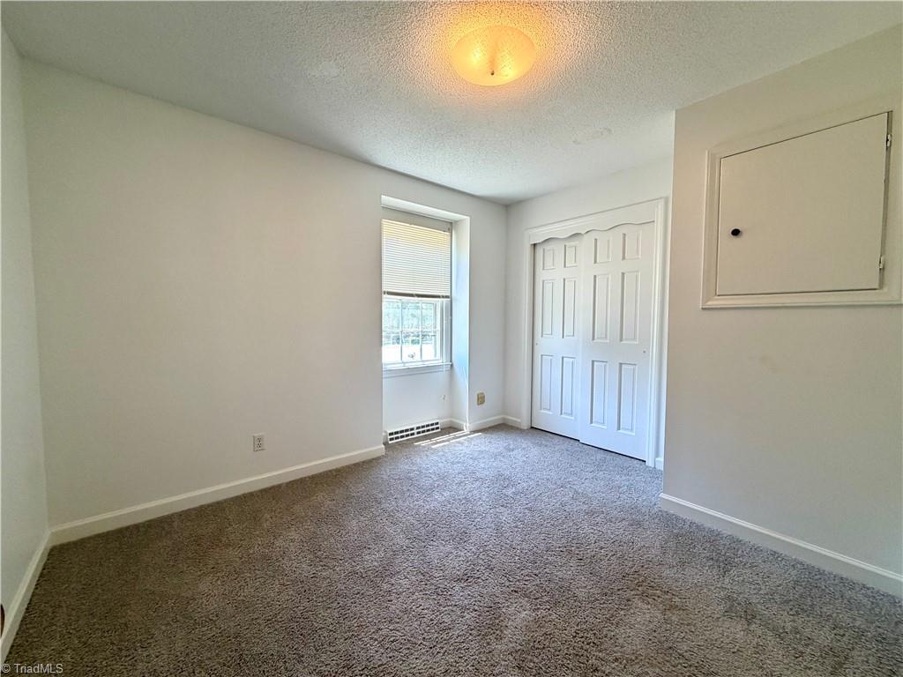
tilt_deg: -2.0
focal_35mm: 14
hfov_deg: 102.1
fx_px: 365
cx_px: 452
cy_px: 338
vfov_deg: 85.7
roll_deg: +0.2
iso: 160
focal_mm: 2.22
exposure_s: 1/120
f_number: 2.2
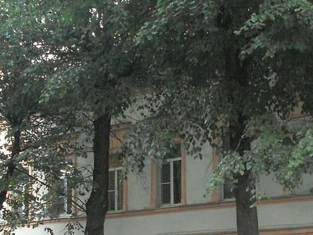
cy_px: 256
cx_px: 229
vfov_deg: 16.1
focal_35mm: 89
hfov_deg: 21.8
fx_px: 805
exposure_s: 1/45
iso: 400
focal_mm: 6.3
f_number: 2.8
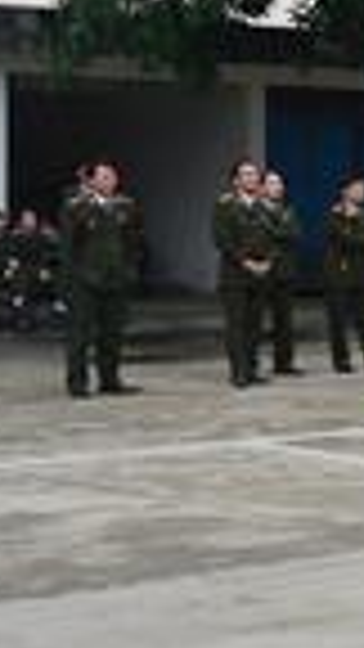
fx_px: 2179
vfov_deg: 16.9
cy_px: 227
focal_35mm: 127
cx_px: 908
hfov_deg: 8.6
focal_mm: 13.1
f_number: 4
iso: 160
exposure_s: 1/250
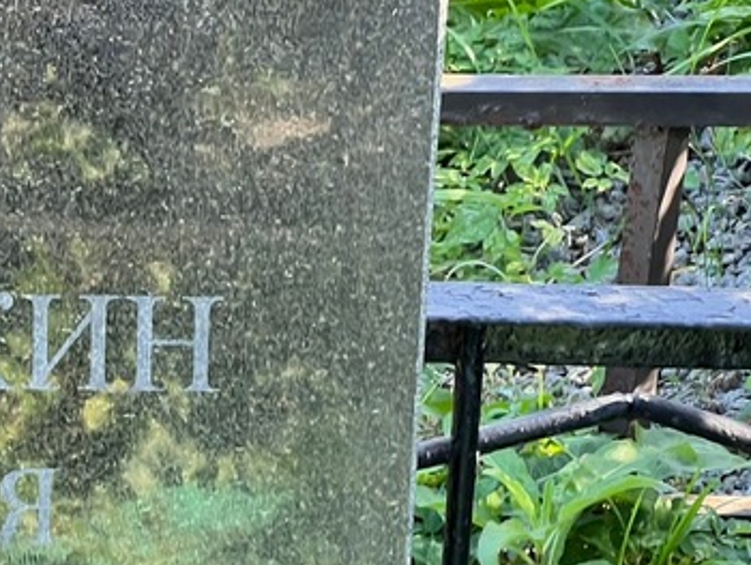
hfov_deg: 11.1
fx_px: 3821
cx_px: -99
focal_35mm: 176
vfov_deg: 8.4
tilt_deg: -26.0
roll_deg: +2.1
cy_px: 597
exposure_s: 1/99
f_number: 2.8
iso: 100
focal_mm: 9
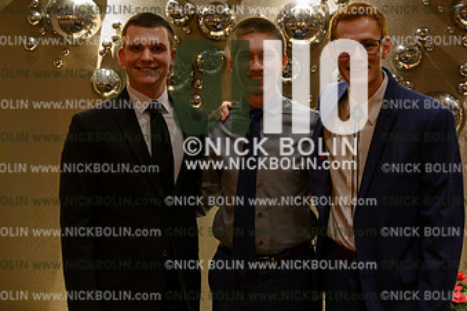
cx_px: 270
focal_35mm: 47
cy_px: 105
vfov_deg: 28.5
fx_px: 610
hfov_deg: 41.8
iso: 4000
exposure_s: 1/30
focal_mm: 27.5
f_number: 4
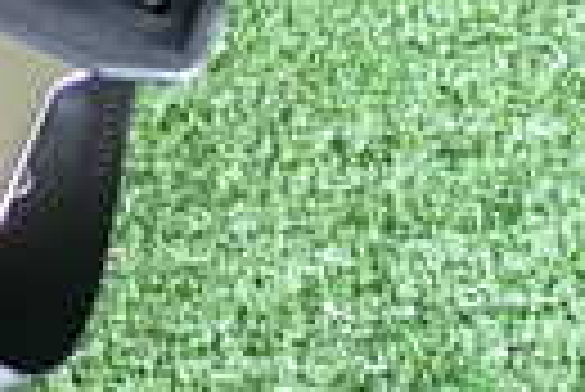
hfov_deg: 13.7
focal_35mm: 134
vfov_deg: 9.8
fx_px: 2180
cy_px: -288
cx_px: -459
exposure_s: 1/30
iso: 200
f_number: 2.2
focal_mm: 5.05
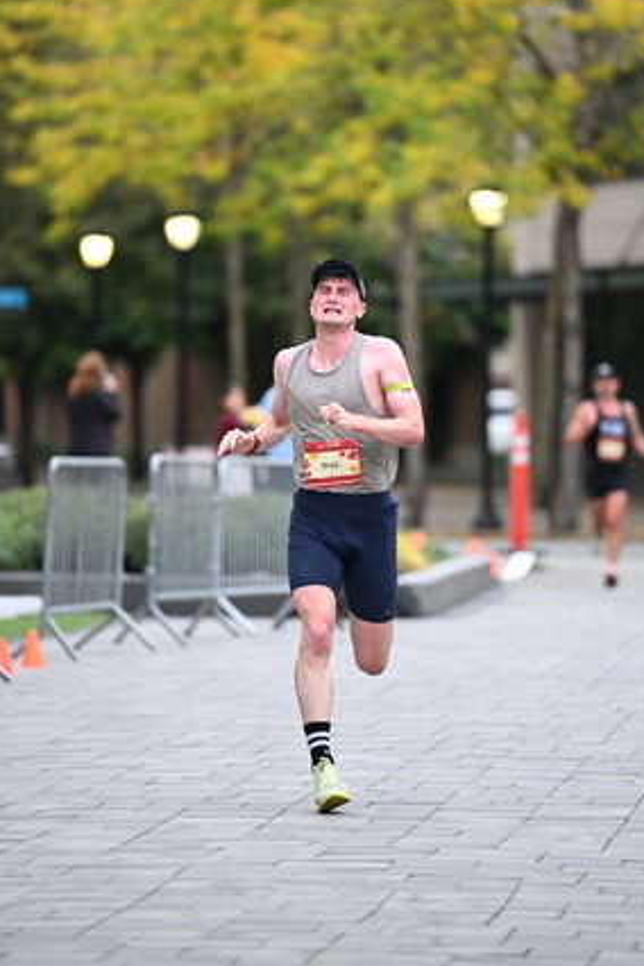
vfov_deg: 8.0
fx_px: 6922
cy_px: 376
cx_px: 362
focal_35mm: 258
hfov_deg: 5.3
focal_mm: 200
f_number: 2.8
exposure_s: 1/800
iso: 1600
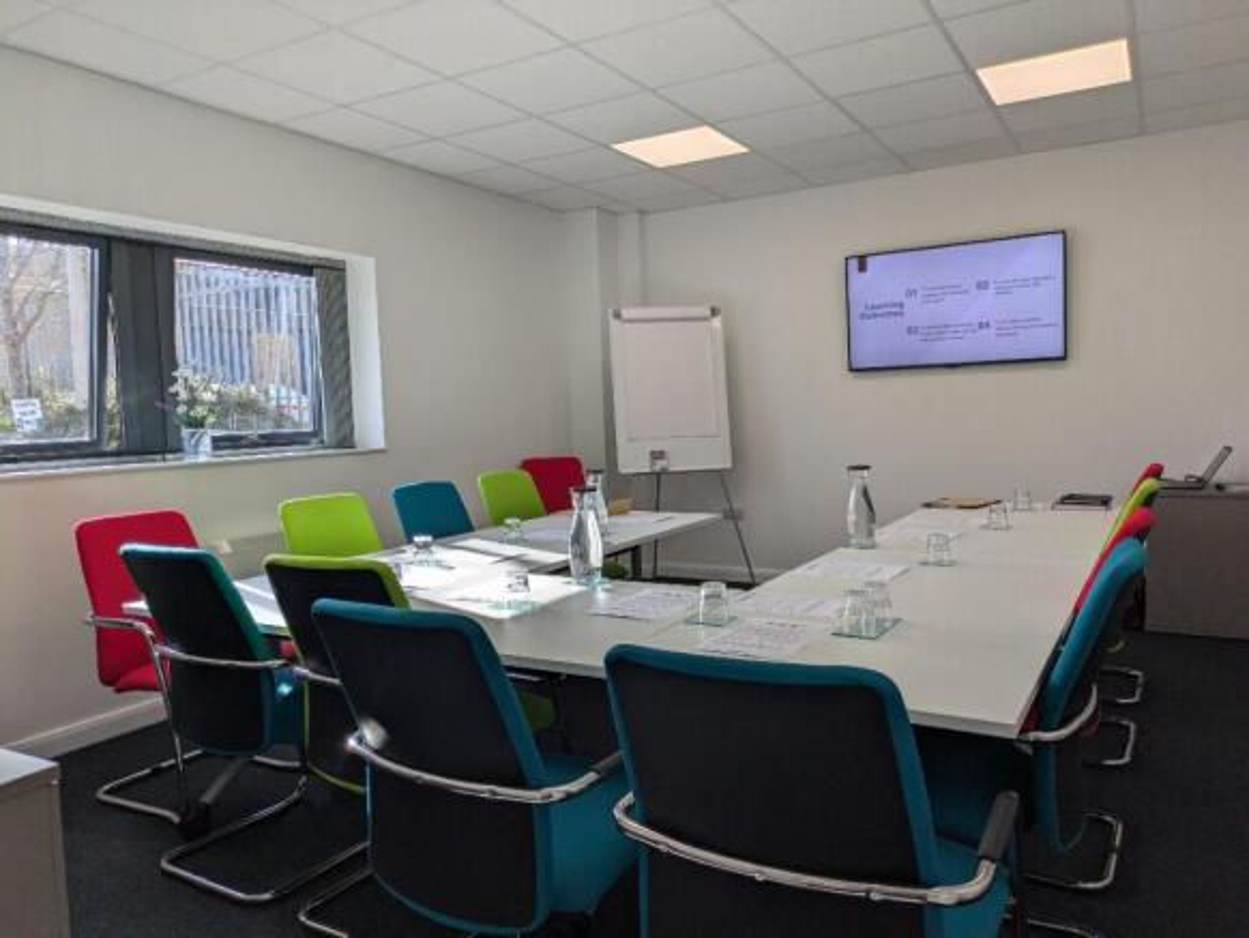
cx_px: 624
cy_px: 469
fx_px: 902
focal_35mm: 25
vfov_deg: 54.9
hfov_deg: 69.4
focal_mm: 5.43
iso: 48
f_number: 1.89
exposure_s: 1/587
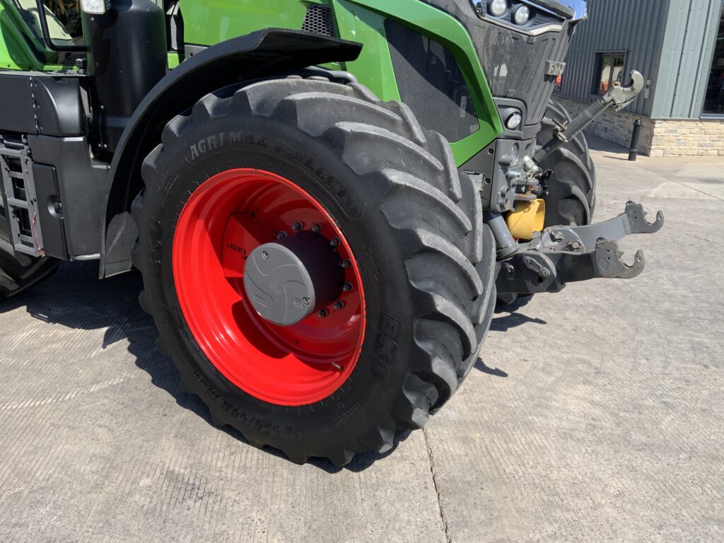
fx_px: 607
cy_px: 272
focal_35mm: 29
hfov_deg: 61.7
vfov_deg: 48.2
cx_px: 362
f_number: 1.8
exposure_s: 1/1035
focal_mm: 3
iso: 16
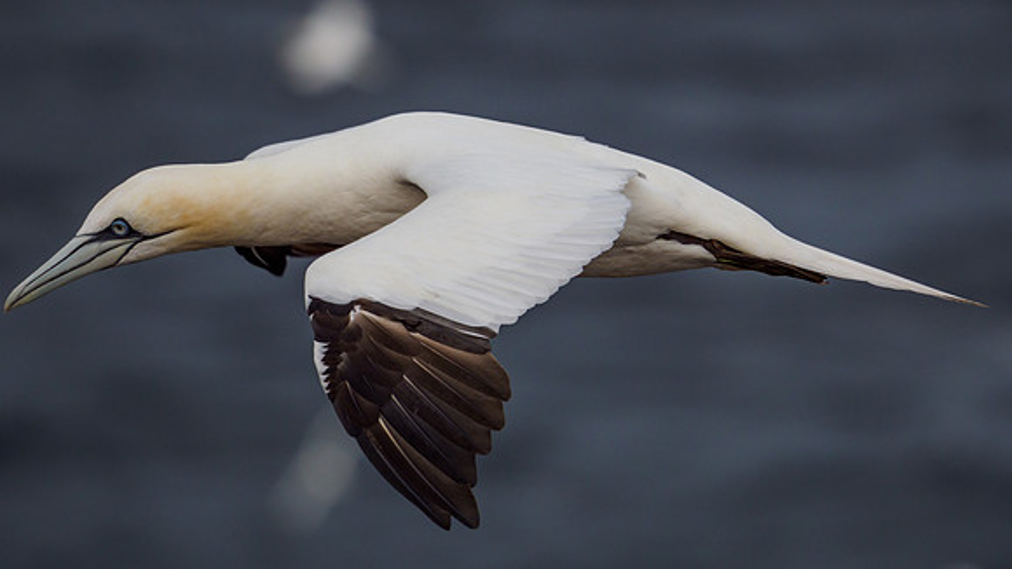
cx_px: 560
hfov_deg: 2.2
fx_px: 25890
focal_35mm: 965
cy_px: 150
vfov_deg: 1.3
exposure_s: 1/1250
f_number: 7.1
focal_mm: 400
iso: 400
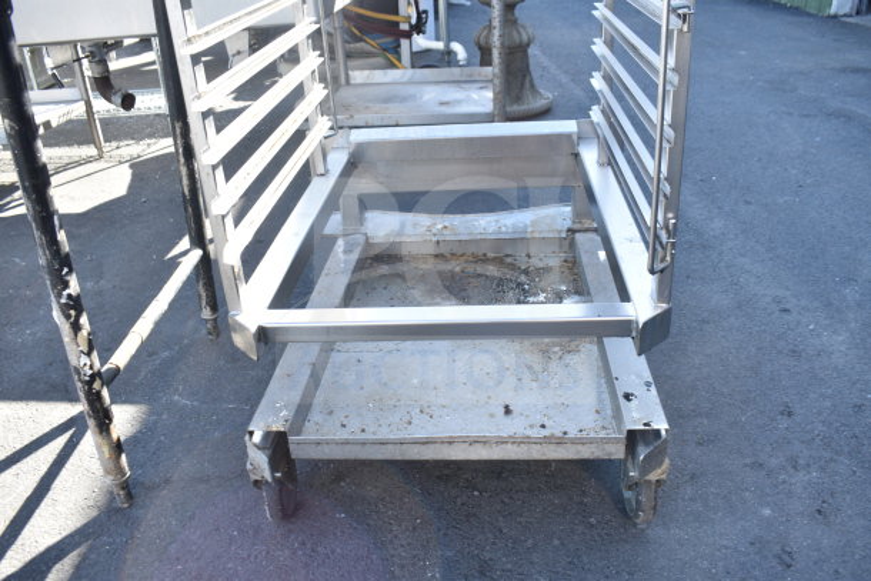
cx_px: 436
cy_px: 290
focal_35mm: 30
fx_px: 726
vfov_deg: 43.6
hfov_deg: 61.9
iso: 200
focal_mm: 20
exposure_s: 1/100
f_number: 5
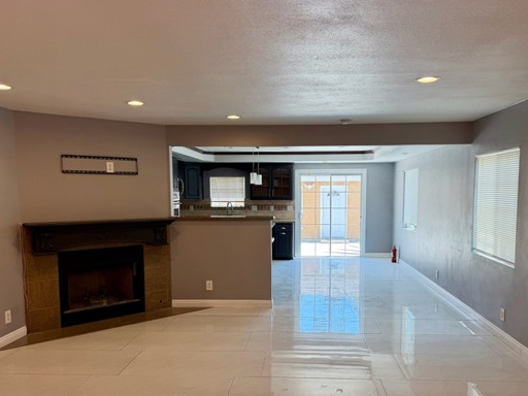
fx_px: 458
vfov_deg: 46.6
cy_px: 236
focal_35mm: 30
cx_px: 284
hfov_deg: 59.9
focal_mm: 6.76
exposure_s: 1/258
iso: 64
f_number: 1.78
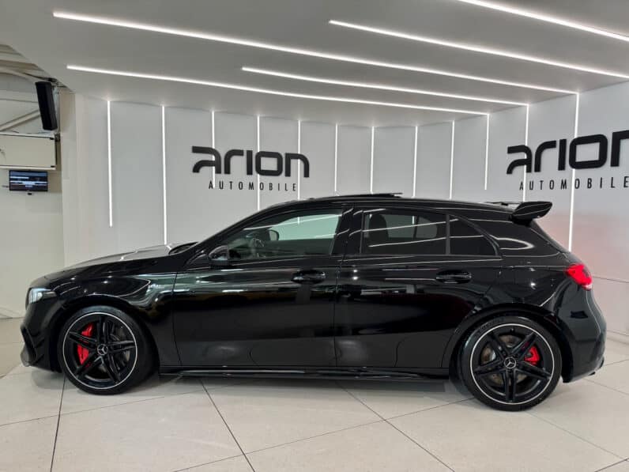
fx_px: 436
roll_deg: -1.5
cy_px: 236
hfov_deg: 71.6
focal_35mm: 24
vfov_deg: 56.8
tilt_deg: -4.5
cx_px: 314
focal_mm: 6.76
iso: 125
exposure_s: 1/120
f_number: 1.78
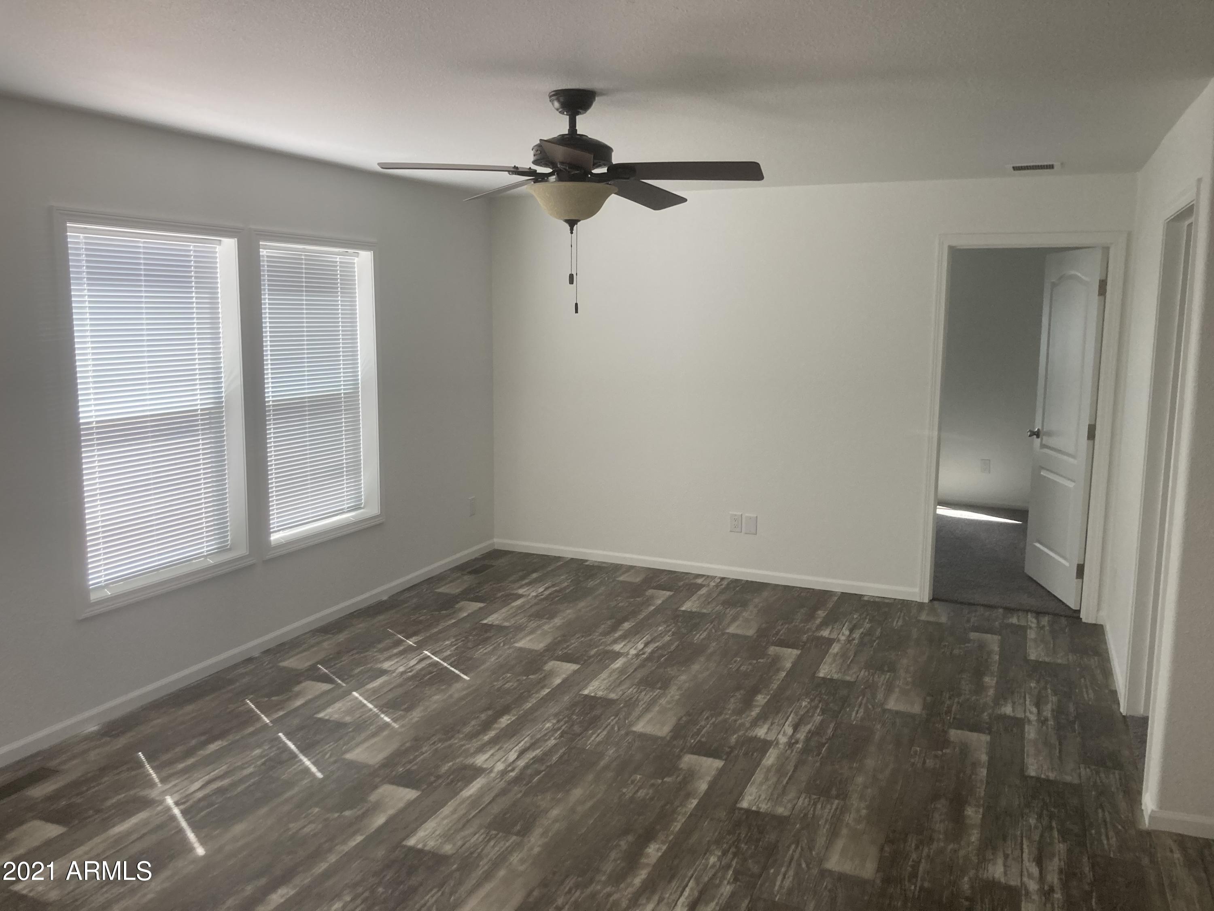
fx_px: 982
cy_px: 456
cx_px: 607
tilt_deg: -6.9
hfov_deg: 63.4
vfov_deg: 49.7
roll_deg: -0.3
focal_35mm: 28
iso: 64
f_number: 1.8
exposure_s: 1/121
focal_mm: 3.99
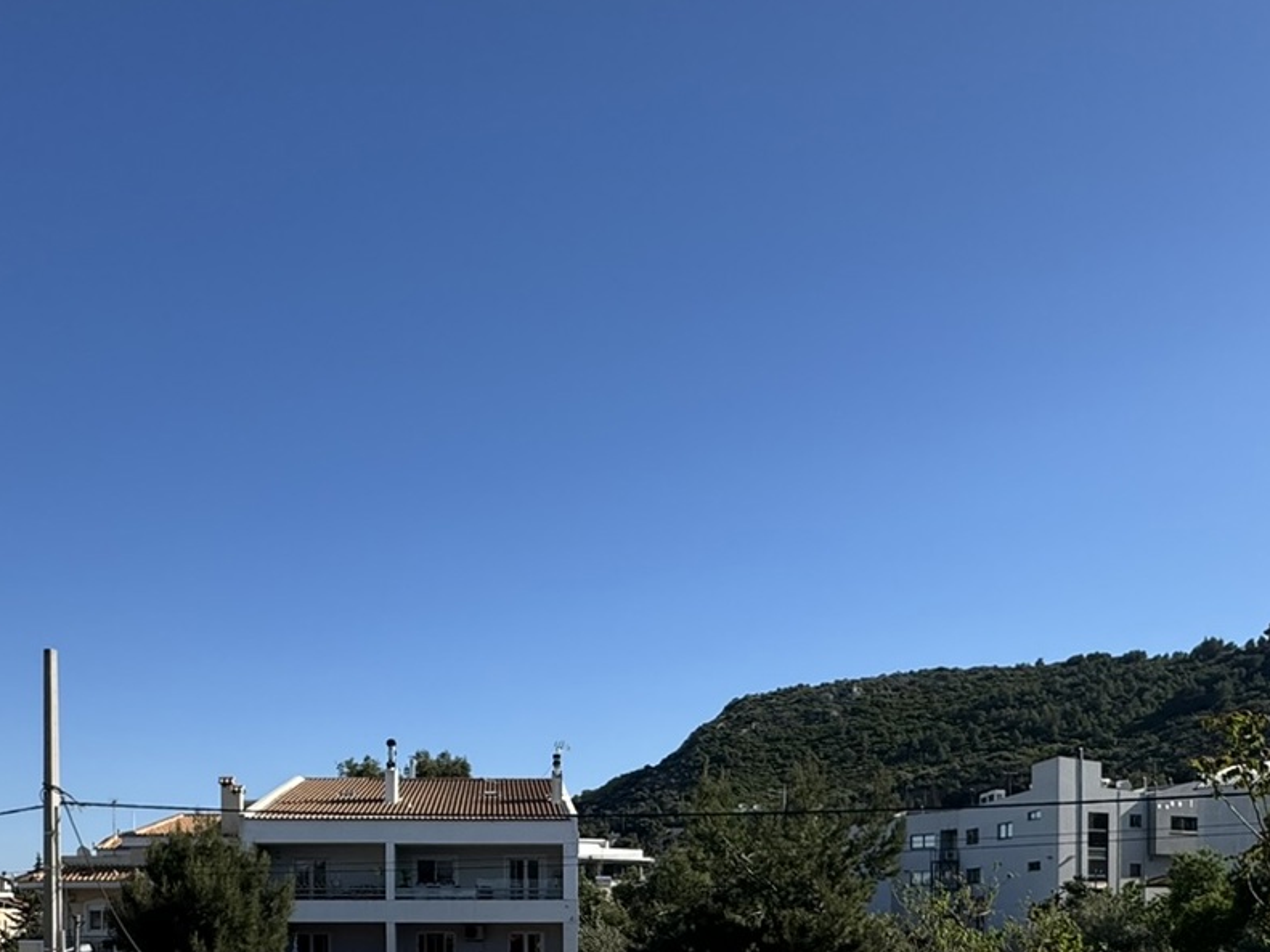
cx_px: 557
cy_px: 939
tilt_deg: +0.0
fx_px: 1247
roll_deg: +0.4
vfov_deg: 37.6
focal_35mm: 34
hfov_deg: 53.8
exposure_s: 1/1789
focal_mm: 2.22
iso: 40
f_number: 2.2
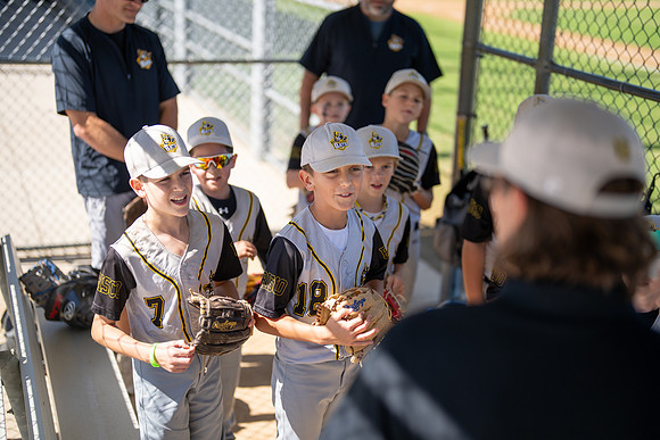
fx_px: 917
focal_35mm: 50
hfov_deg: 39.6
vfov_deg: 27.0
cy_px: 220
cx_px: 330
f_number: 1.2
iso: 100
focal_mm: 50
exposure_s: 1/4000
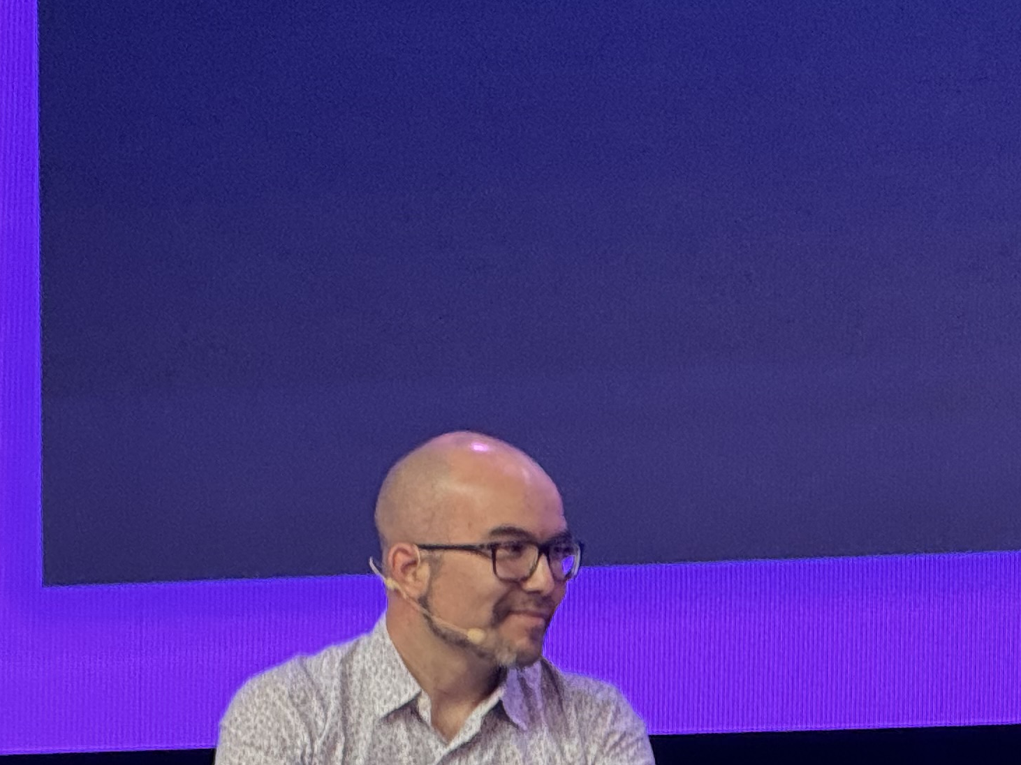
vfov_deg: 4.5
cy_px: 728
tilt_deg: +2.0
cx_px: 1337
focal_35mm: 331
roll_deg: -0.2
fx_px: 9761
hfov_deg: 5.9
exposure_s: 1/57
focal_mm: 15.66
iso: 320
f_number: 2.8
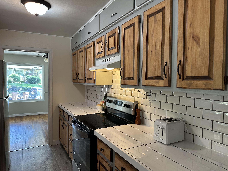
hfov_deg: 71.6
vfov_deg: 56.8
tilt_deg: -1.8
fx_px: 158
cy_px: 86
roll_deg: -0.8
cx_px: 114
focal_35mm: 24
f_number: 1.78
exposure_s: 1/60
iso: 125
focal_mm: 6.86
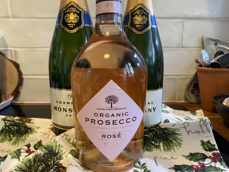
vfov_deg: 53.1
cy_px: 86
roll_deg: -0.4
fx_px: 172
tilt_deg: -11.7
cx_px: 114
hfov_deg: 67.3
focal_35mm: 26
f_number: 1.8
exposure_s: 1/50
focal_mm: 4.25
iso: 250
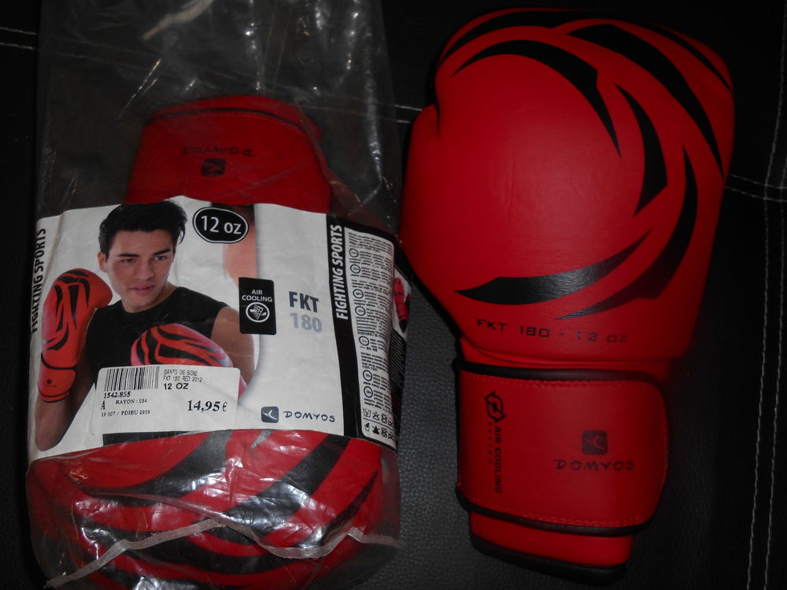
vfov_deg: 40.7
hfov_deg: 52.6
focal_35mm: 35
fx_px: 796
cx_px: 394
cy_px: 295
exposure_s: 1/30
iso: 80
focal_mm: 6.3
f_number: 3.7
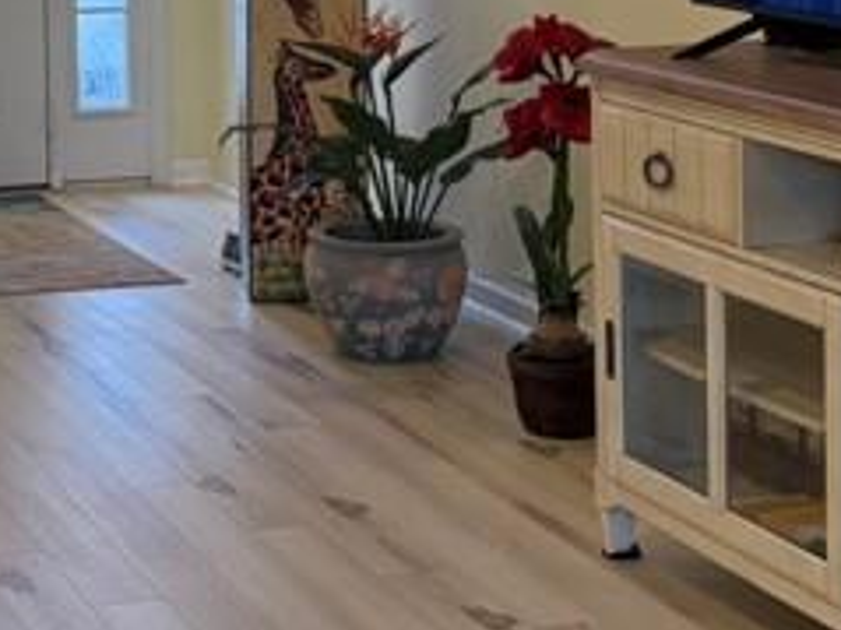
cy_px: -70
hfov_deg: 18.7
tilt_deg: -3.2
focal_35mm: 103
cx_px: 39
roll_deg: +0.7
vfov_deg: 14.0
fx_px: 2501
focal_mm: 6.76
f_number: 1.78
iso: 250
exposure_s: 1/120
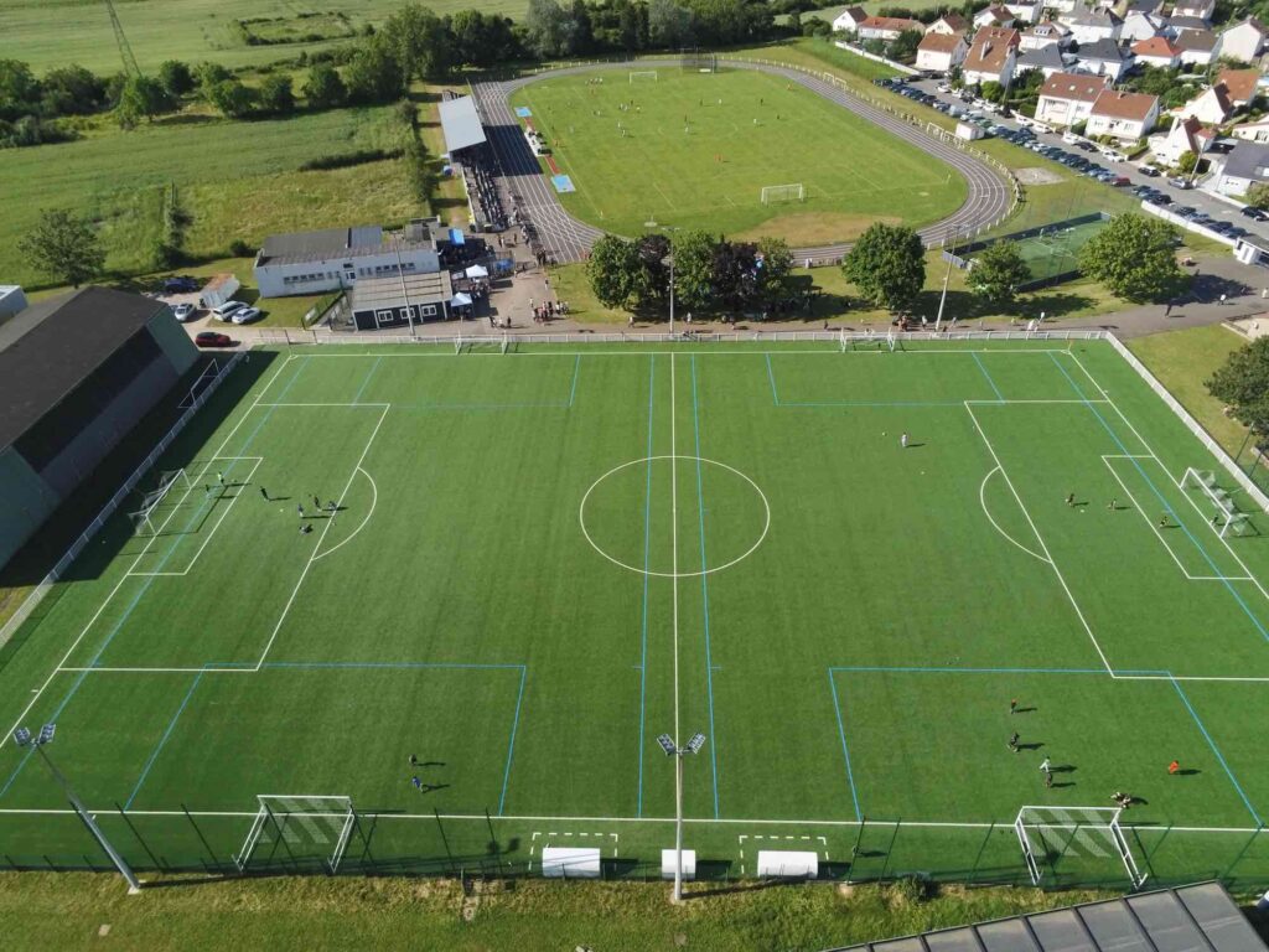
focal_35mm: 24
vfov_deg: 56.8
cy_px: 476
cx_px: 634
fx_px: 880
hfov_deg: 71.6
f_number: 2.4
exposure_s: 1/669
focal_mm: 4
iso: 100
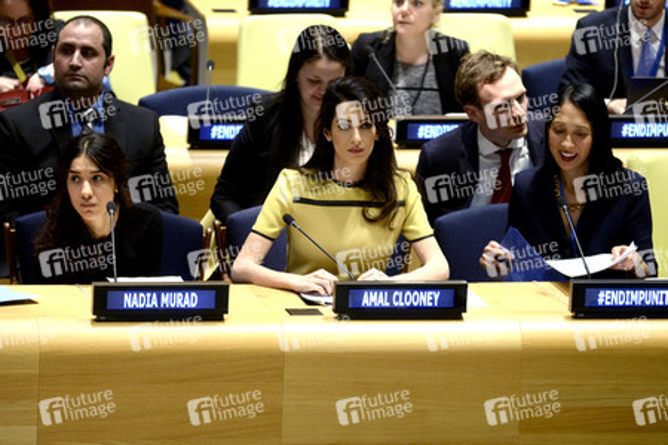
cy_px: 222
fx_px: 3711
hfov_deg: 10.3
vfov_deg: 6.9
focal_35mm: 200
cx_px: 334
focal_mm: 200
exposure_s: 1/250
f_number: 2.8
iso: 2000
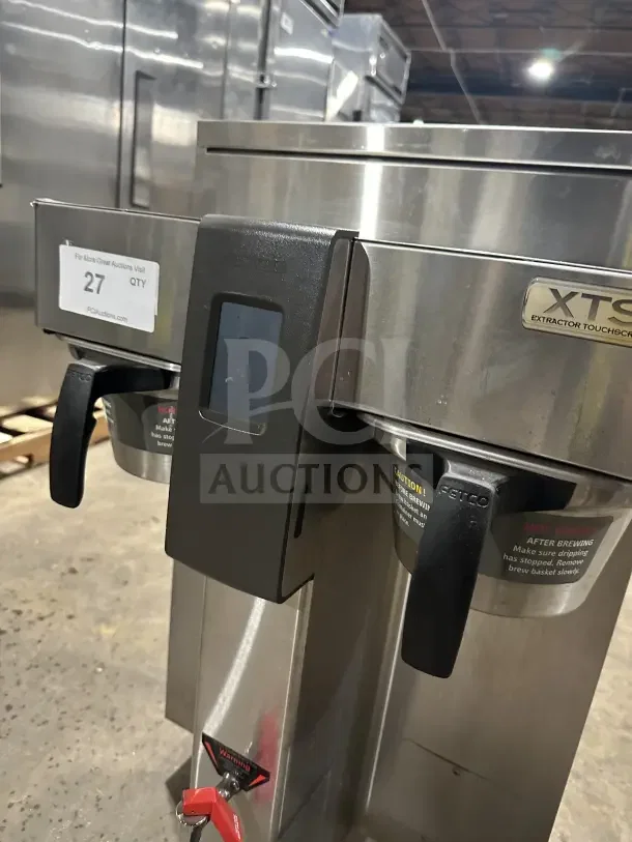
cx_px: 316
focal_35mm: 24
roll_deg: -6.0
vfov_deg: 71.6
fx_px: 584
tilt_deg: -16.7
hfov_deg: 56.8
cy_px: 421
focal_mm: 6.86
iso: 640
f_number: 1.78
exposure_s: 1/60
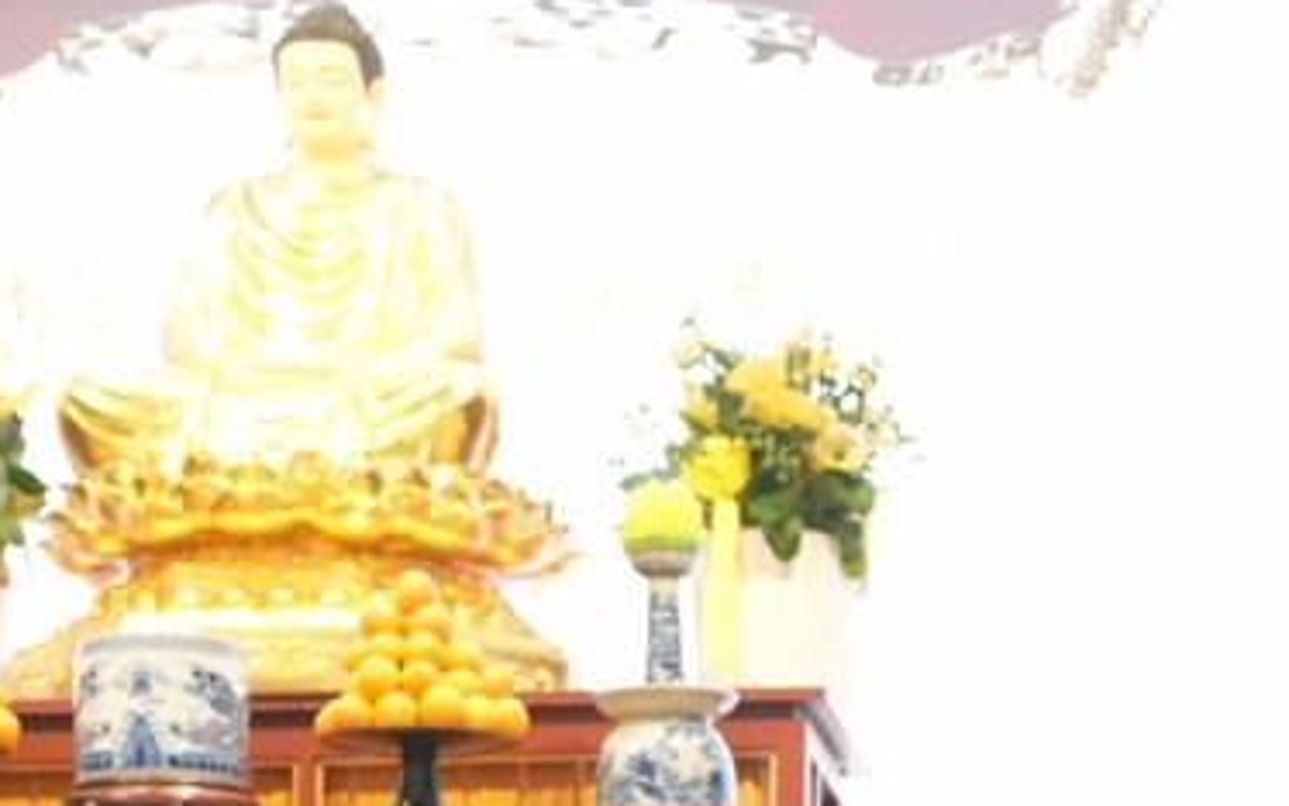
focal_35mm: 93
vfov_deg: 13.8
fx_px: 3268
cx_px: 1229
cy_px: 854
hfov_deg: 21.7
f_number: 2.5
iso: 2000
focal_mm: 35
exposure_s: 1/160
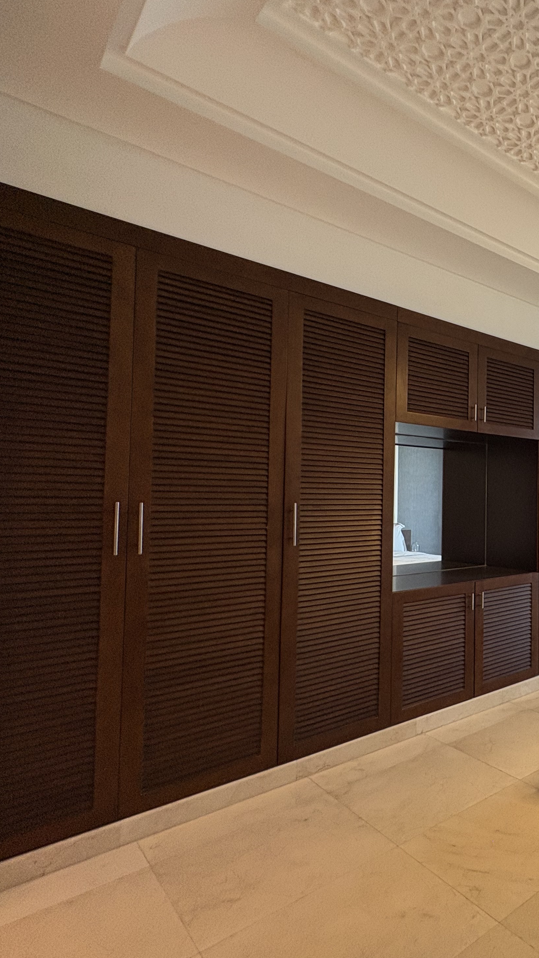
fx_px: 534
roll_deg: -0.4
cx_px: 631
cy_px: 487
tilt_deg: +2.8
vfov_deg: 83.8
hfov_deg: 40.0
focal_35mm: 21
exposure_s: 1/100
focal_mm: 2.22
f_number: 2.2
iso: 100
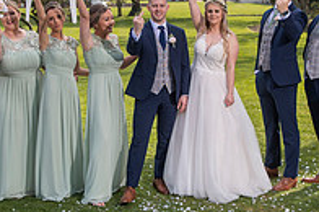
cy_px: 55
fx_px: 628
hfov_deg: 28.5
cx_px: 173
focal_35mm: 71
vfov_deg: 19.0
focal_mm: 24
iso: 125
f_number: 4
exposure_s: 1/500
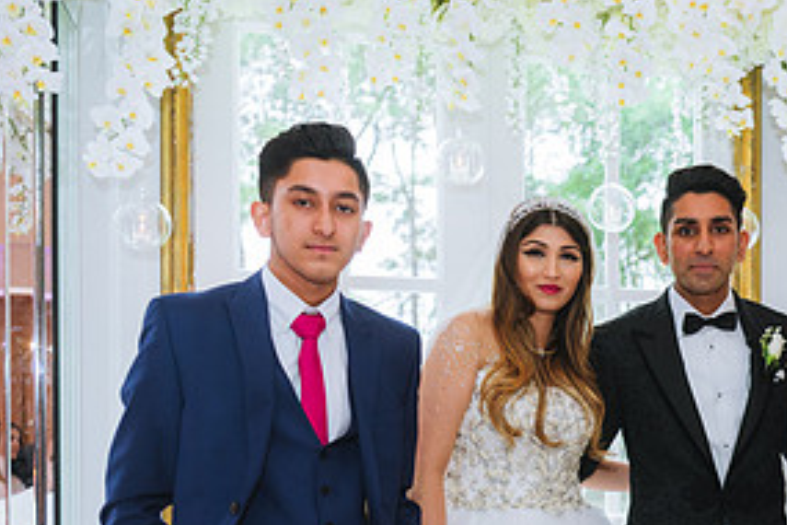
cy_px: 457
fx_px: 1159
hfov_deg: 35.8
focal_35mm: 53
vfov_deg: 24.9
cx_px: 674
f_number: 2.8
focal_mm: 26
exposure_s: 1/200
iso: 800
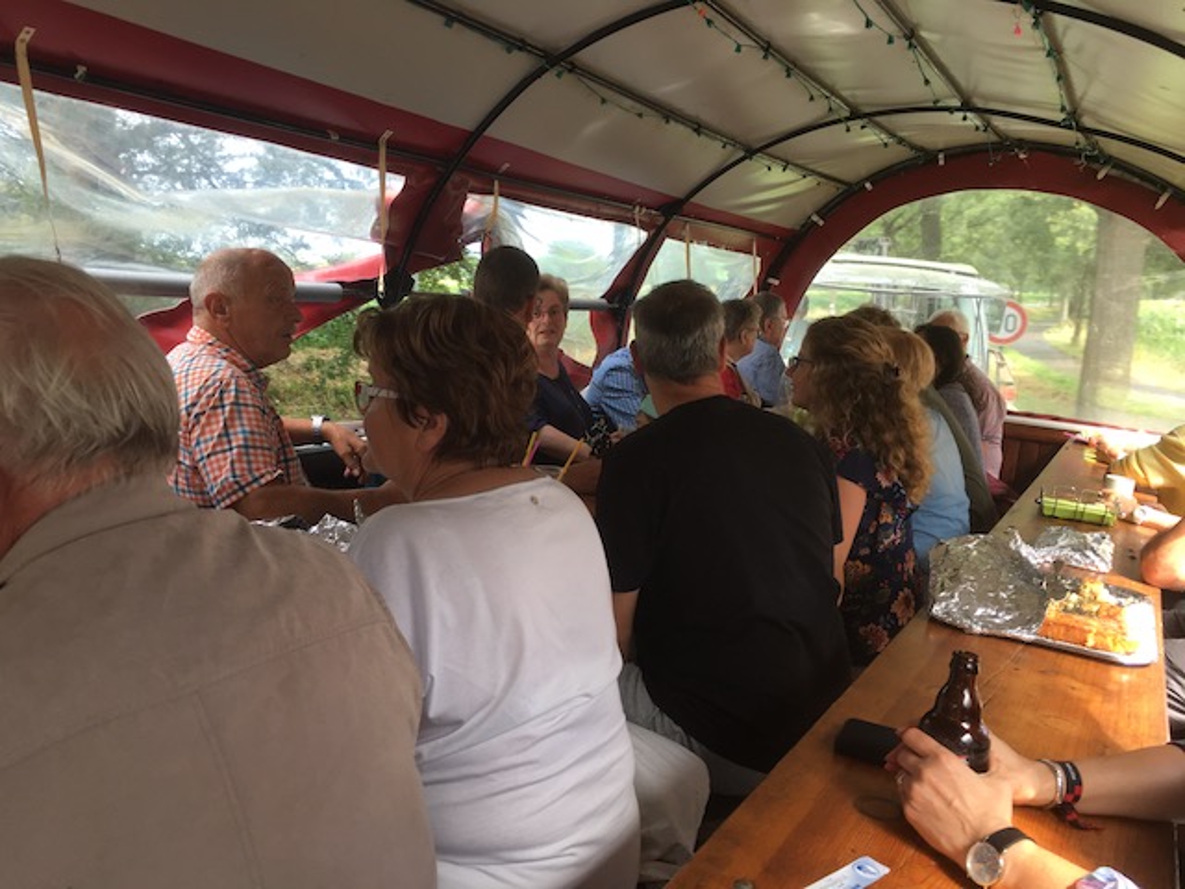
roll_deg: -0.2
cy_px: 444
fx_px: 993
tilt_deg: -2.0
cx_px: 592
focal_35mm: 29
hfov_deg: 61.7
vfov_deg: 48.2
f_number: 2.2
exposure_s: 1/100
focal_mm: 4.15
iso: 40
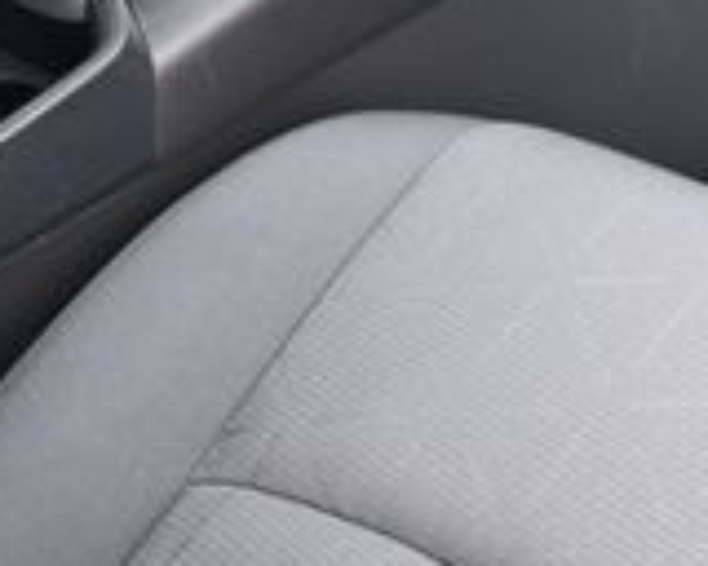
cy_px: -314
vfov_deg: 14.1
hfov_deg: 18.1
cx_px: 823
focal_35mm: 101
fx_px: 2116
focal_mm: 18
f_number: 3.5
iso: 400
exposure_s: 1/160
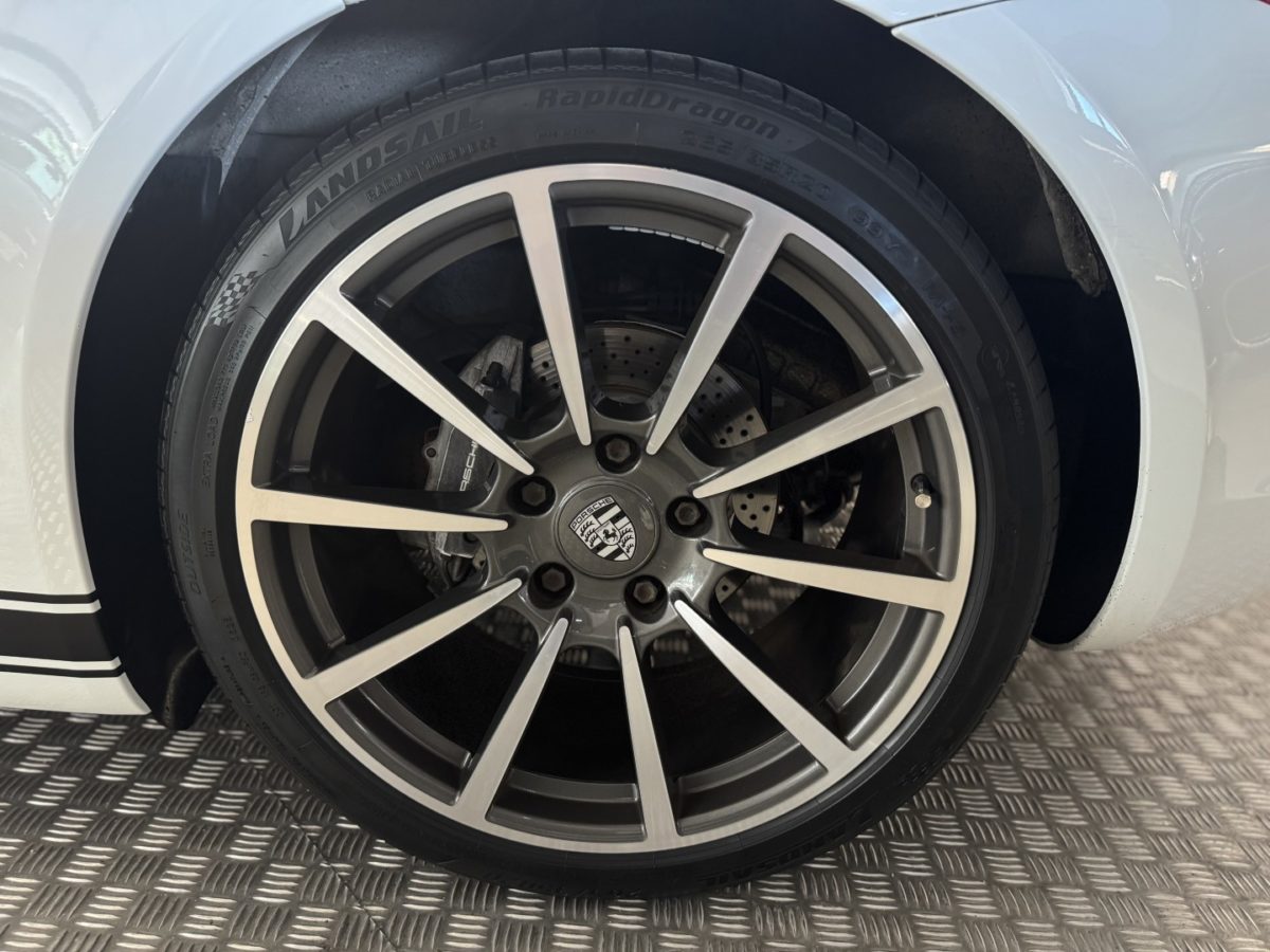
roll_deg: -2.3
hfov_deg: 71.6
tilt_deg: -19.4
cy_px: 476
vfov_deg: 56.8
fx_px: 881
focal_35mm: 24
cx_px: 635
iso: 400
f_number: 1.78
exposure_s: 1/50
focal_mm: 6.76
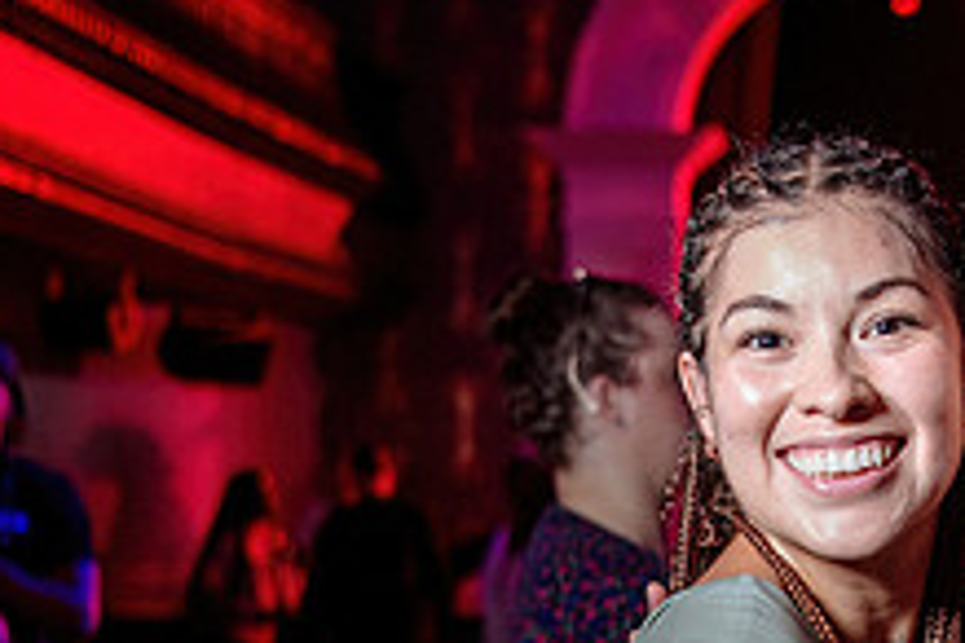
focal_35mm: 110
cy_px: 525
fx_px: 2948
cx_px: 1185
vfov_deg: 12.4
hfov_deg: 17.6
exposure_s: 1/60
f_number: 3.2
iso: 1000
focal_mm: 38
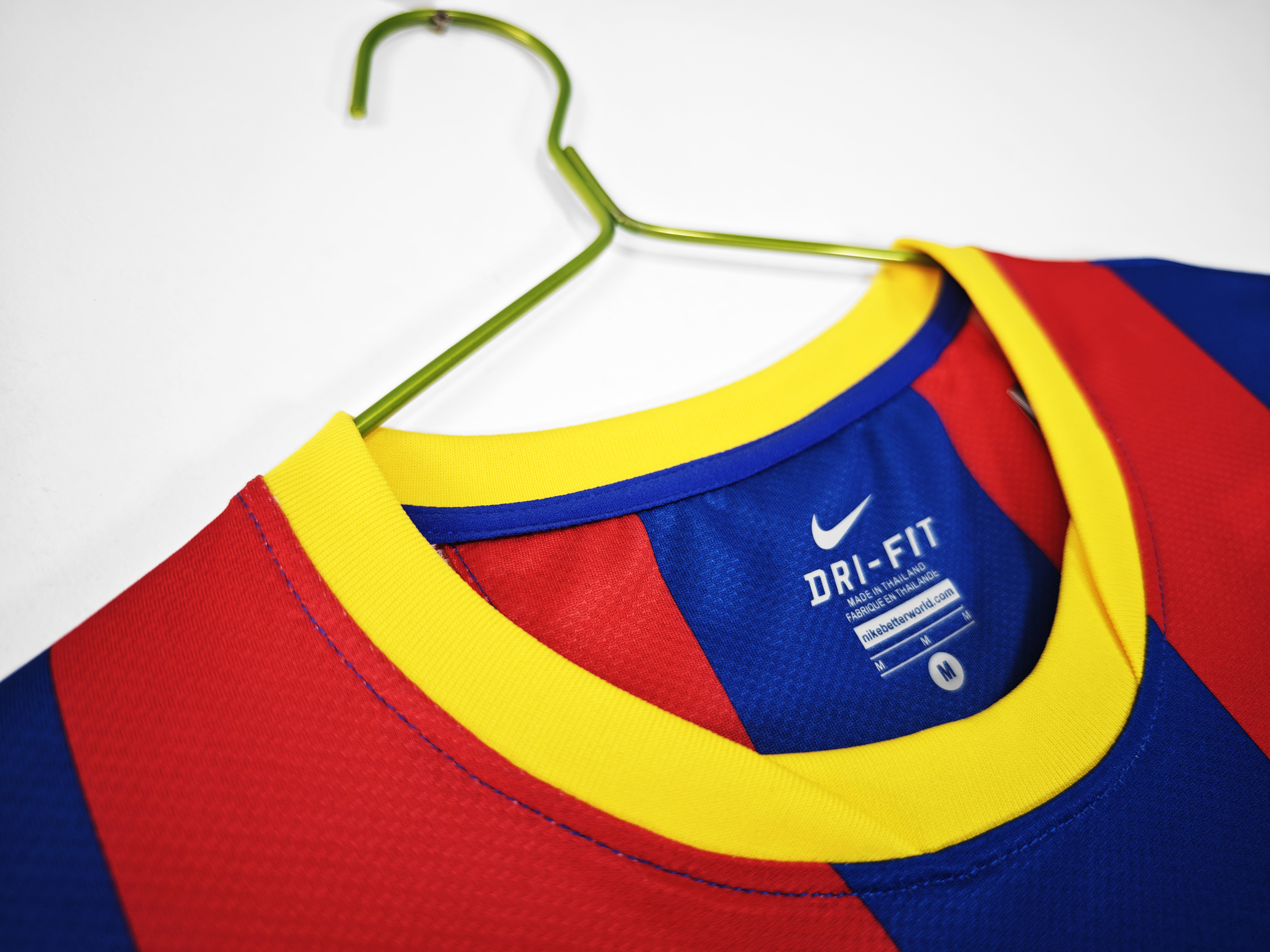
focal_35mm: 23
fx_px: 844
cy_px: 476
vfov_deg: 58.9
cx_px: 635
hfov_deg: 73.9
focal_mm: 8.67
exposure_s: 1/100
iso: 125
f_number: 1.75
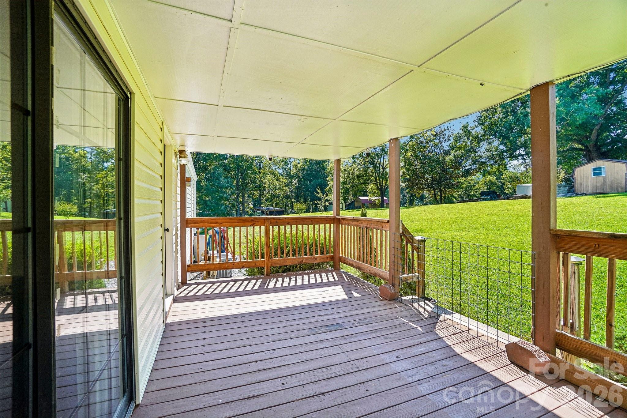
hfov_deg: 100.4
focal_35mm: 15
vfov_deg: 77.3
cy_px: 209
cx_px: 314
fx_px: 261
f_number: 8
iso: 100
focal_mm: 10
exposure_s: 1/100
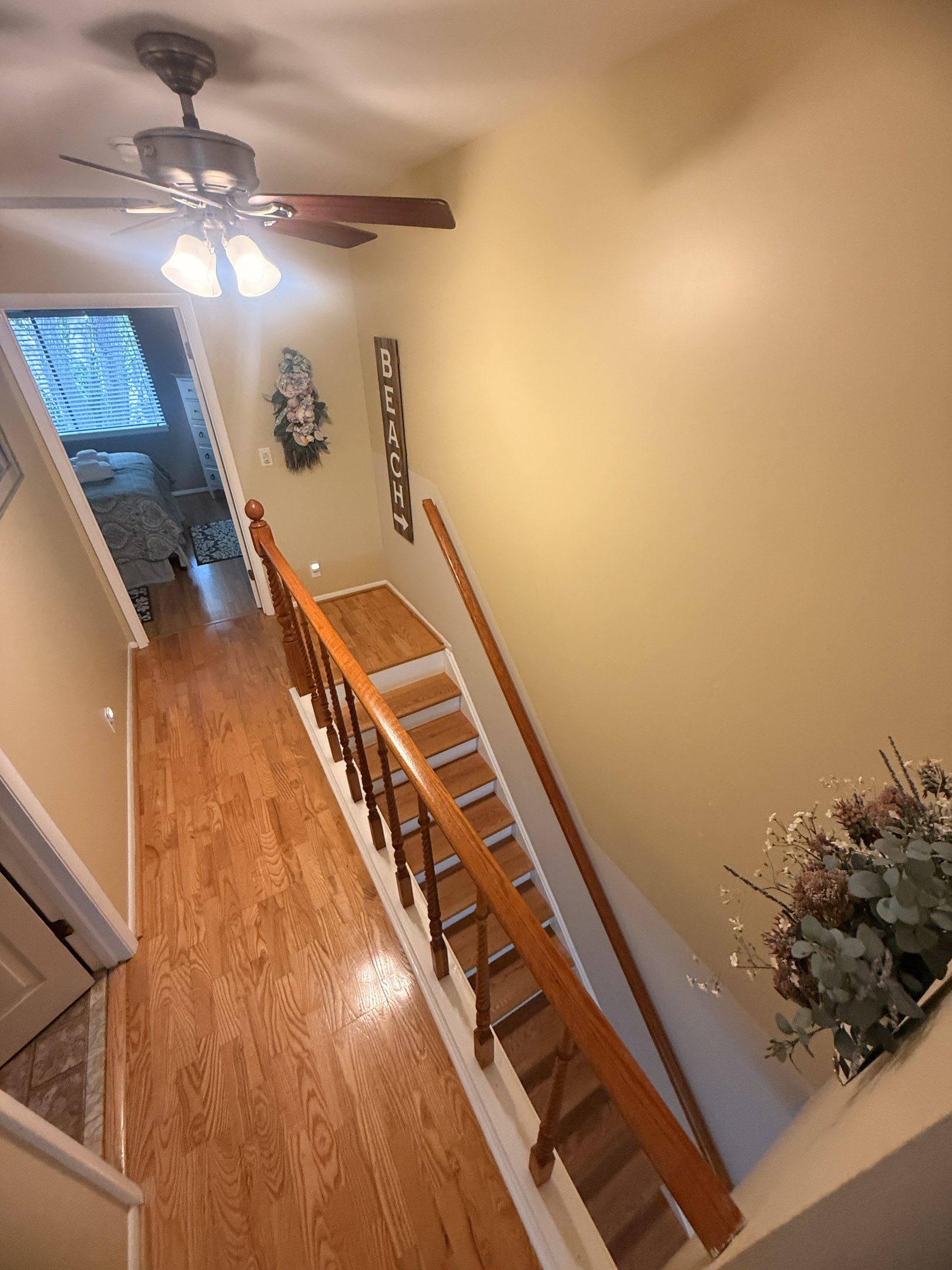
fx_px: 513
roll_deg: +3.9
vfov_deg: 102.1
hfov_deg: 85.7
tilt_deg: -30.6
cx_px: 476
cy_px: 635
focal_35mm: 14
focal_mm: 2.22
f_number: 2.2
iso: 400
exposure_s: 1/60
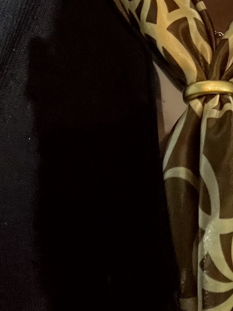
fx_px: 799
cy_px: -155
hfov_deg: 15.9
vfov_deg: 19.3
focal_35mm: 89
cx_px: 285
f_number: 2.2
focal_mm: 2.71
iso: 640
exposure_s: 1/30
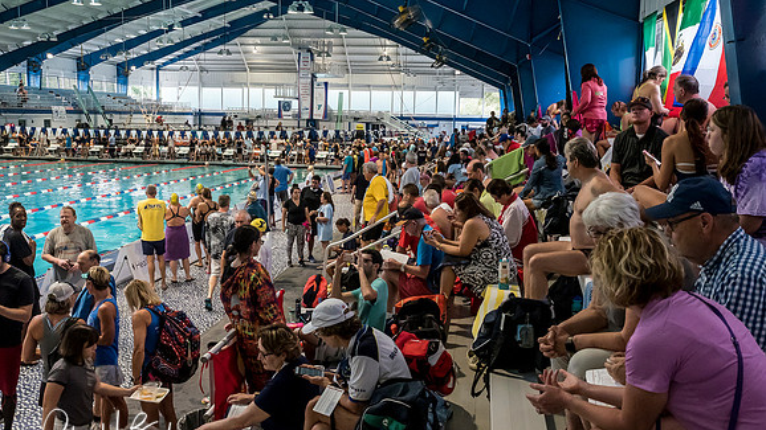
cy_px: 223
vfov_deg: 33.7
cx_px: 383
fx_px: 711
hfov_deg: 56.6
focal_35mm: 35
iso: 3200
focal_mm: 16
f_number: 5
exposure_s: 1/200
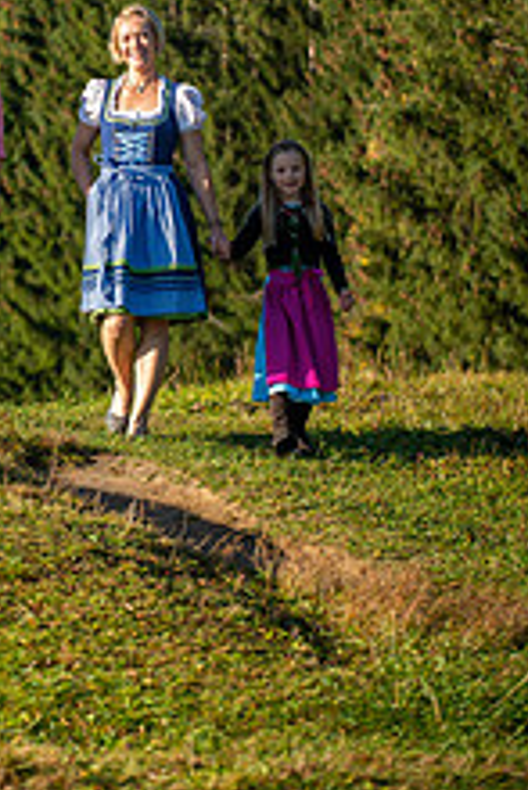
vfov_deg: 8.4
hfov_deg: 5.6
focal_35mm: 245
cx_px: 11
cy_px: 129
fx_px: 5381
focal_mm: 120
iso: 200
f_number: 5
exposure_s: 1/1000
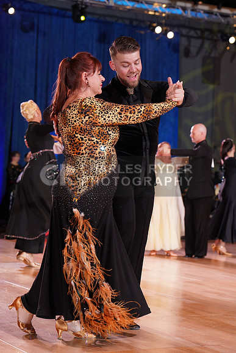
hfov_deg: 16.9
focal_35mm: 81
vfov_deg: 25.1
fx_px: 796
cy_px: 176
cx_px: 118
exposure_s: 1/200
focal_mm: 81
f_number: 4.5
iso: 1600
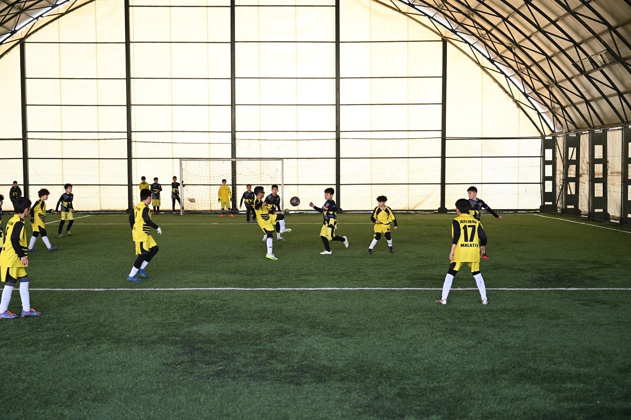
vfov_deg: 27.5
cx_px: 316
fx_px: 859
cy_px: 210
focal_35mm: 49
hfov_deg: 40.3
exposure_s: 1/250
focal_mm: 49
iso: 1250
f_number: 3.2
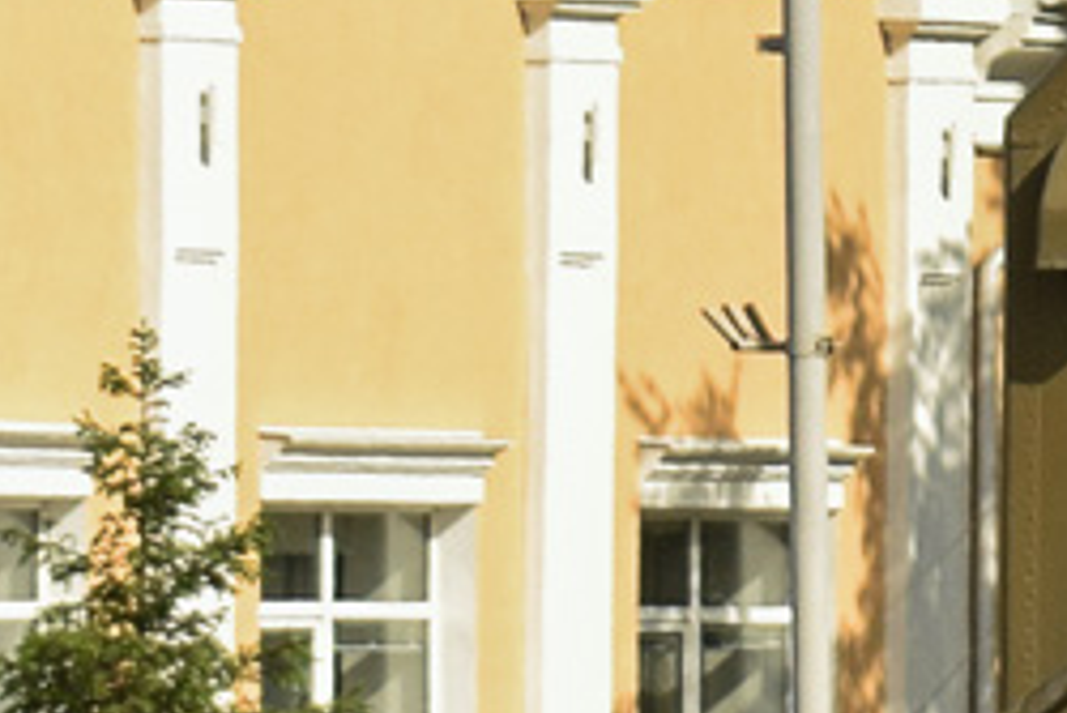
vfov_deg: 3.5
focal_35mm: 395
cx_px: 2557
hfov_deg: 5.1
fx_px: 11725
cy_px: 487
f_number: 5.6
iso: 200
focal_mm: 55
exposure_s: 1/800
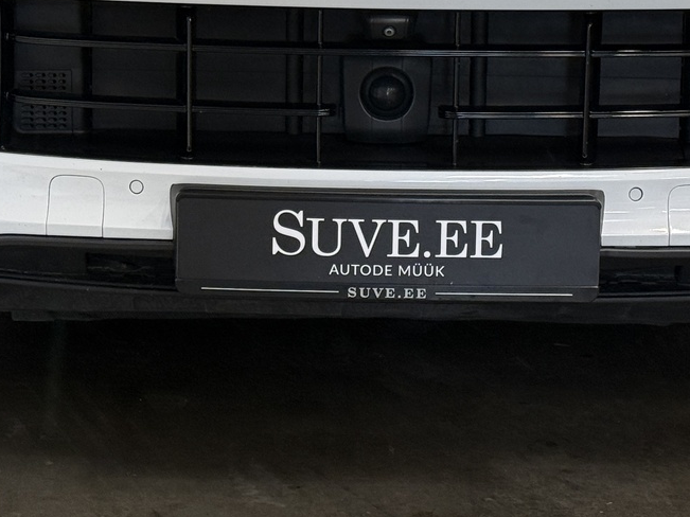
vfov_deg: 12.4
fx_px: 2352
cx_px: 359
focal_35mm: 118
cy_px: -37
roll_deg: -1.2
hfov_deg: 16.7
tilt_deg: -8.2
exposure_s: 1/100
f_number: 1.78
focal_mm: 6.76
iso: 100
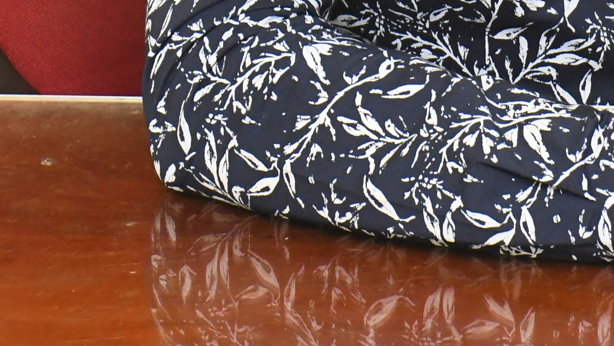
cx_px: 637
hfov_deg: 8.8
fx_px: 3957
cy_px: -341
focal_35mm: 243
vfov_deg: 4.9
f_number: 10
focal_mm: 45
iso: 3200
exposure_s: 1/80
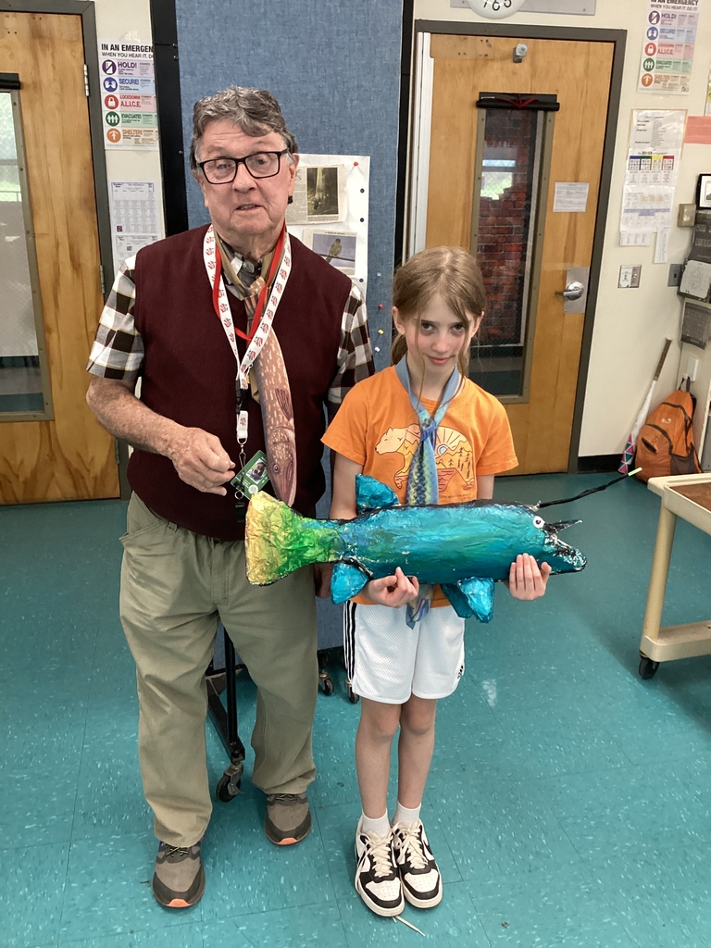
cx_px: 356
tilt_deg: -19.9
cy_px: 474
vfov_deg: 58.4
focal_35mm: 31
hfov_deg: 45.4
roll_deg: +0.4
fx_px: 849
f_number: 2.4
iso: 160
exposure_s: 1/60
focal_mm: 3.3
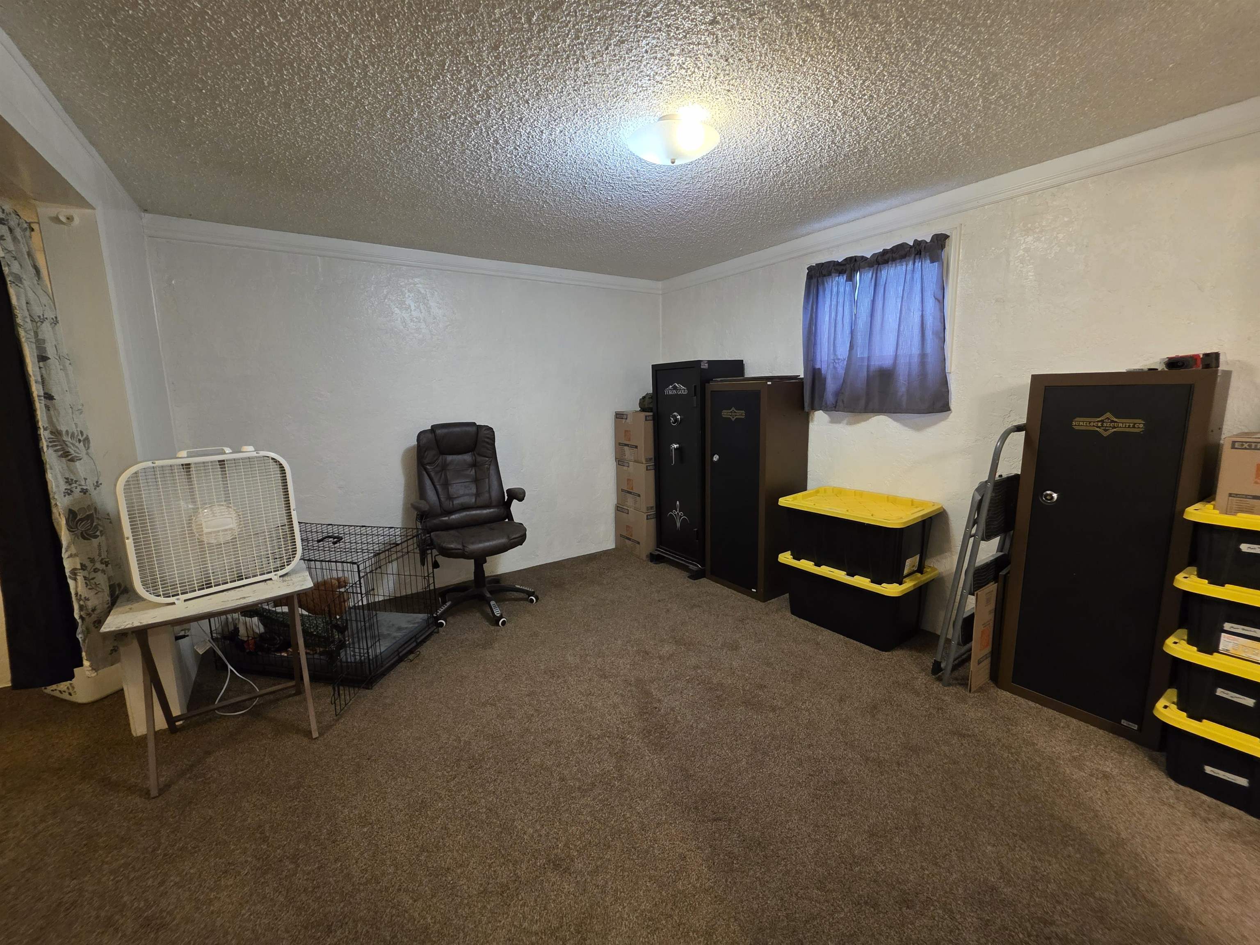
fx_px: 473
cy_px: 472
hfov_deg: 106.2
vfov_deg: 89.9
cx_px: 630
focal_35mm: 13
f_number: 1.9
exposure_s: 1/60
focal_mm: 2.2
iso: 400
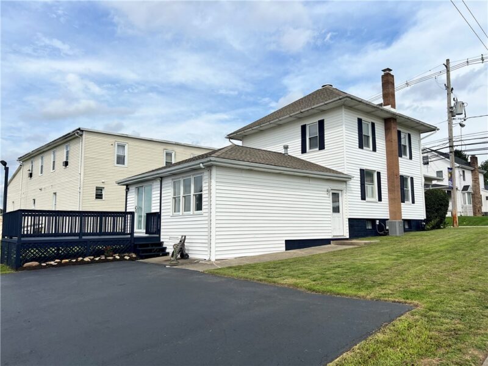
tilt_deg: +5.2
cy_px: 183
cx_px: 244
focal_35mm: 26
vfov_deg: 53.1
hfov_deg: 67.3
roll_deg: +0.0
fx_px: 367
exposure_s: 1/5882
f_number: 1.5
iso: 50
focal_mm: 5.7
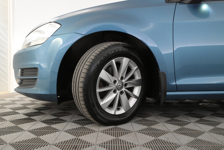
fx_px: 205
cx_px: 112
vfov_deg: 40.0
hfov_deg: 57.2
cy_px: 75
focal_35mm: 33
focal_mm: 22
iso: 2500
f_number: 5
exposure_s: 1/100
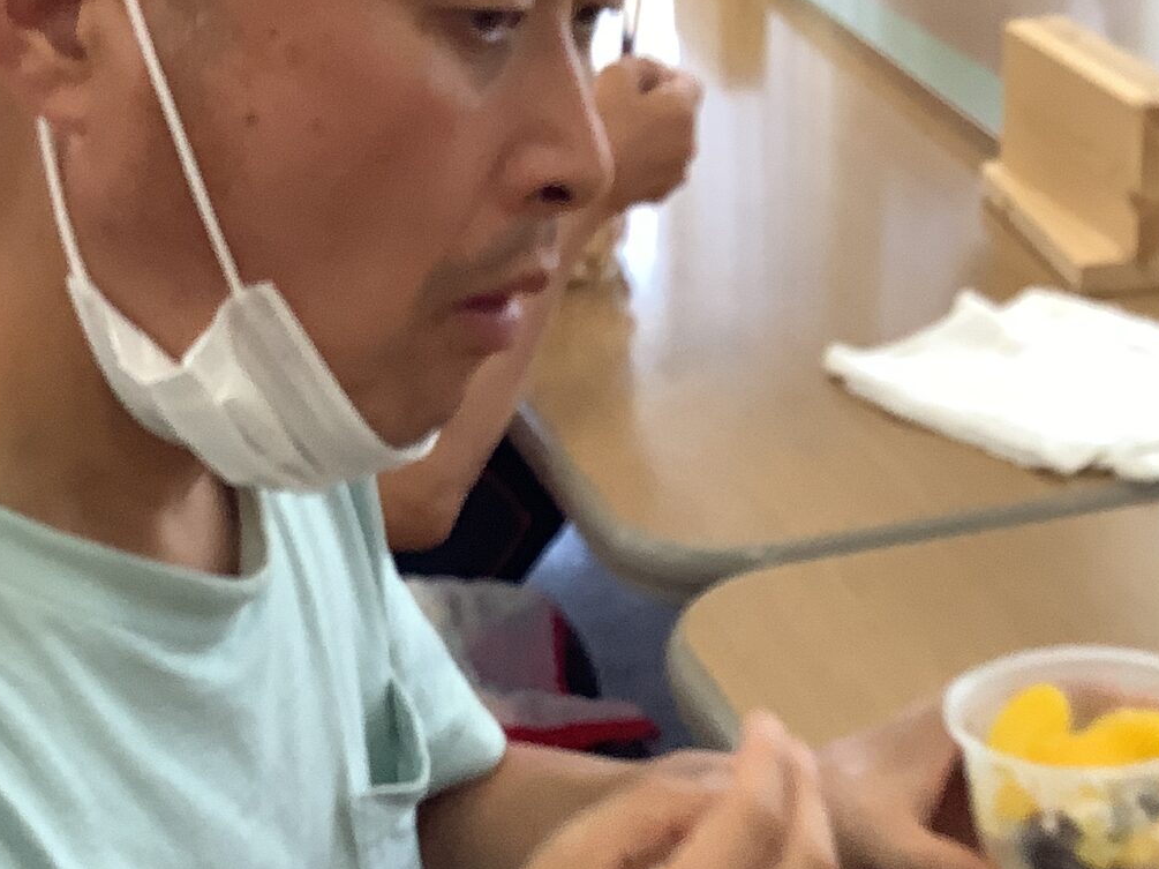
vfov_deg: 18.3
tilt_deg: -30.2
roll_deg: +2.3
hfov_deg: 24.7
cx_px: 562
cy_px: 788
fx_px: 2644
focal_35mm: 79
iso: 100
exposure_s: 1/60
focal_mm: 3.3
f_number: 2.4
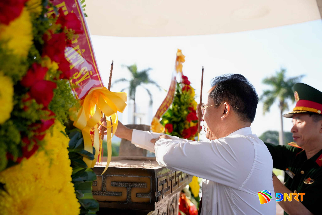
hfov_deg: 49.5
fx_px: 349
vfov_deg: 34.2
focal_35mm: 39
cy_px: 108
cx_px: 161
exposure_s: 1/4000
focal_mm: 39
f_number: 3.2
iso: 1000
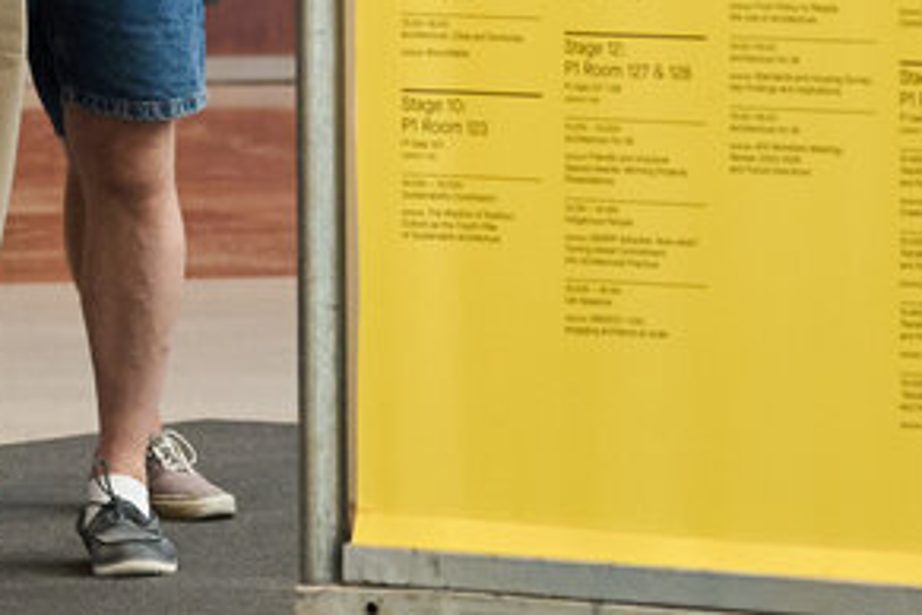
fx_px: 11678
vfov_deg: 3.0
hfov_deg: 4.5
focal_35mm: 456
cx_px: 54
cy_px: -315
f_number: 3.2
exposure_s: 1/400
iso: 1600
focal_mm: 83
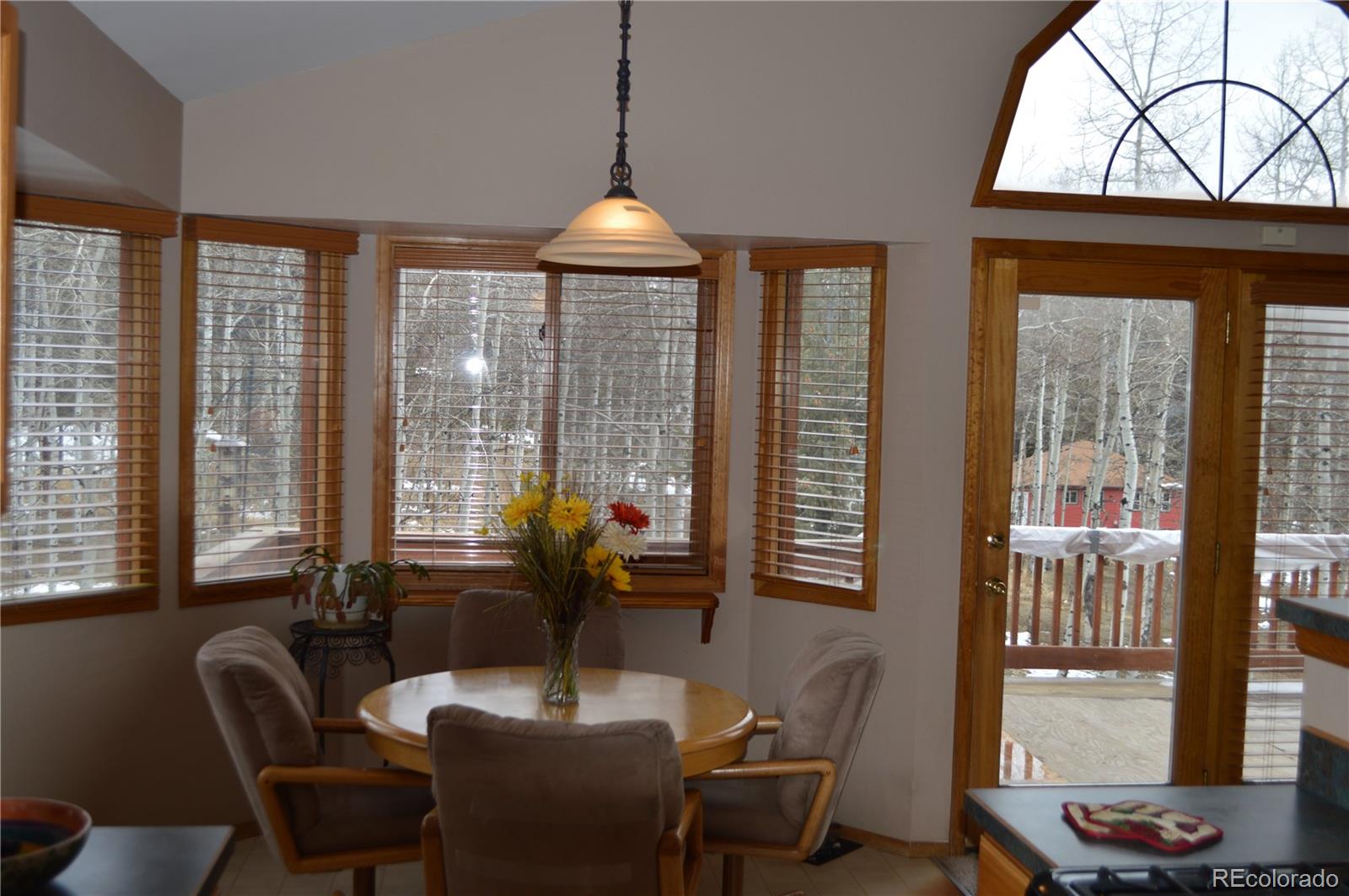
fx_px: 1347
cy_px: 448
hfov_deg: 53.2
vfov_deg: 36.8
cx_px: 674
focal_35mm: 36
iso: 100
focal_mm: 24
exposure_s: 1/160
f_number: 4
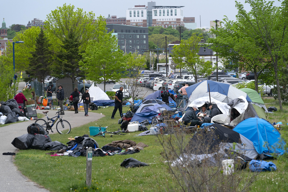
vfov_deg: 8.9
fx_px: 1232
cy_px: 96
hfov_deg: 13.3
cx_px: 144
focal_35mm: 154
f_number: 5.6
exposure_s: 1/1600
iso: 800
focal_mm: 154
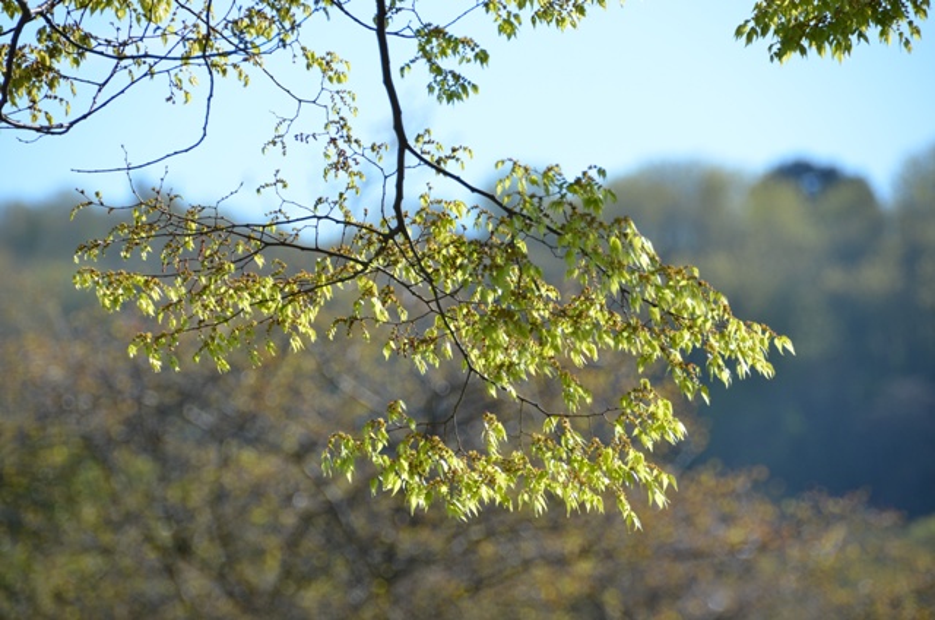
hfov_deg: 6.9
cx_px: 468
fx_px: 7776
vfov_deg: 4.6
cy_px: 310
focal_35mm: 300
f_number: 6.3
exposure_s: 1/640
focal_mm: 200
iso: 200
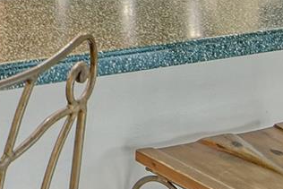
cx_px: -99
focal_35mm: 91
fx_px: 716
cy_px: -130
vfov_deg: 13.7
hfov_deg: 20.2
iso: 640
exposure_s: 1/320
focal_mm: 12
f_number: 7.1
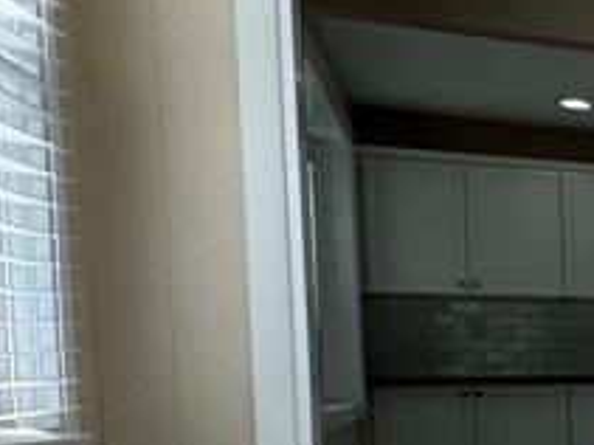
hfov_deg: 16.3
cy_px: 420
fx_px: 1166
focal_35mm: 68
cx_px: 1343
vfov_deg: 21.0
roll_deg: +0.7
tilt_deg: -4.4
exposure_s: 1/226
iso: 40
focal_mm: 2.22
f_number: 2.2
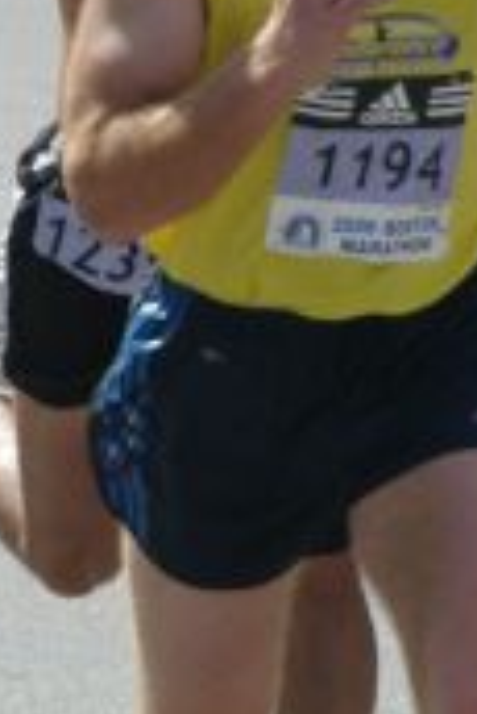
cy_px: 465
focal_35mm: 2008
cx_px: 156
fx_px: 39826
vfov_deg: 1.0
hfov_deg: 0.7
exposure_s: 1/500
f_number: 8
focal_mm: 360
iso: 400
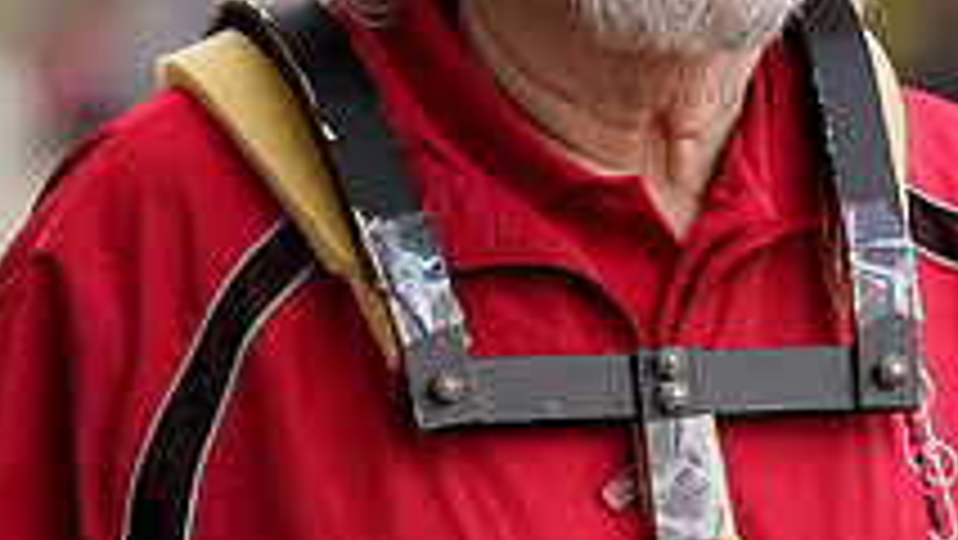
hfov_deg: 5.3
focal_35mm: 410
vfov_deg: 3.0
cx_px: 717
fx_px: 10419
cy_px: 616
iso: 250
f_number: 2.8
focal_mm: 144
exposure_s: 1/400
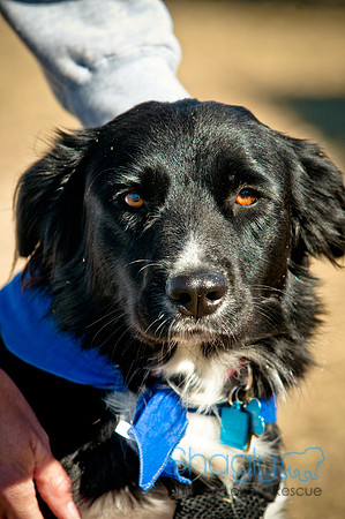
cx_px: 172
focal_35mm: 300
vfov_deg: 6.9
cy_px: 260
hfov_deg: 4.6
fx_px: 4322
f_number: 5.6
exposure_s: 1/1000
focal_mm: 200
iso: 400
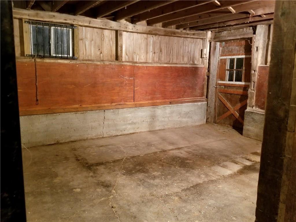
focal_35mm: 26
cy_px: 111
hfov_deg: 67.3
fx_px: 222
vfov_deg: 53.1
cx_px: 148
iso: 320
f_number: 1.7
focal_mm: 4.3
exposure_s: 1/10
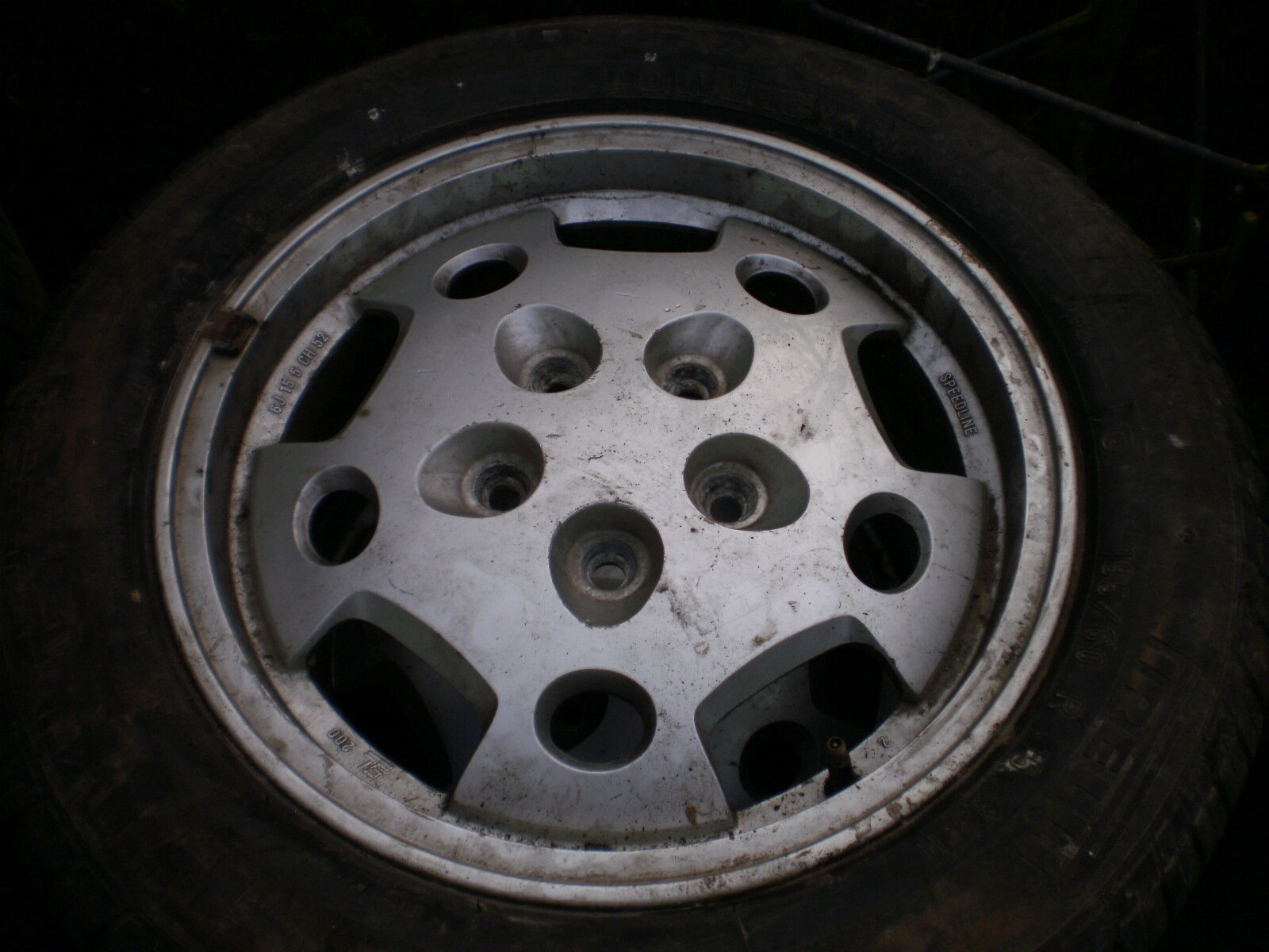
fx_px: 1320
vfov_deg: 39.7
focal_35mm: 36
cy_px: 476
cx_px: 634
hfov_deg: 51.4
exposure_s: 1/1000
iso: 100
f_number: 3.1
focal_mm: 6.3
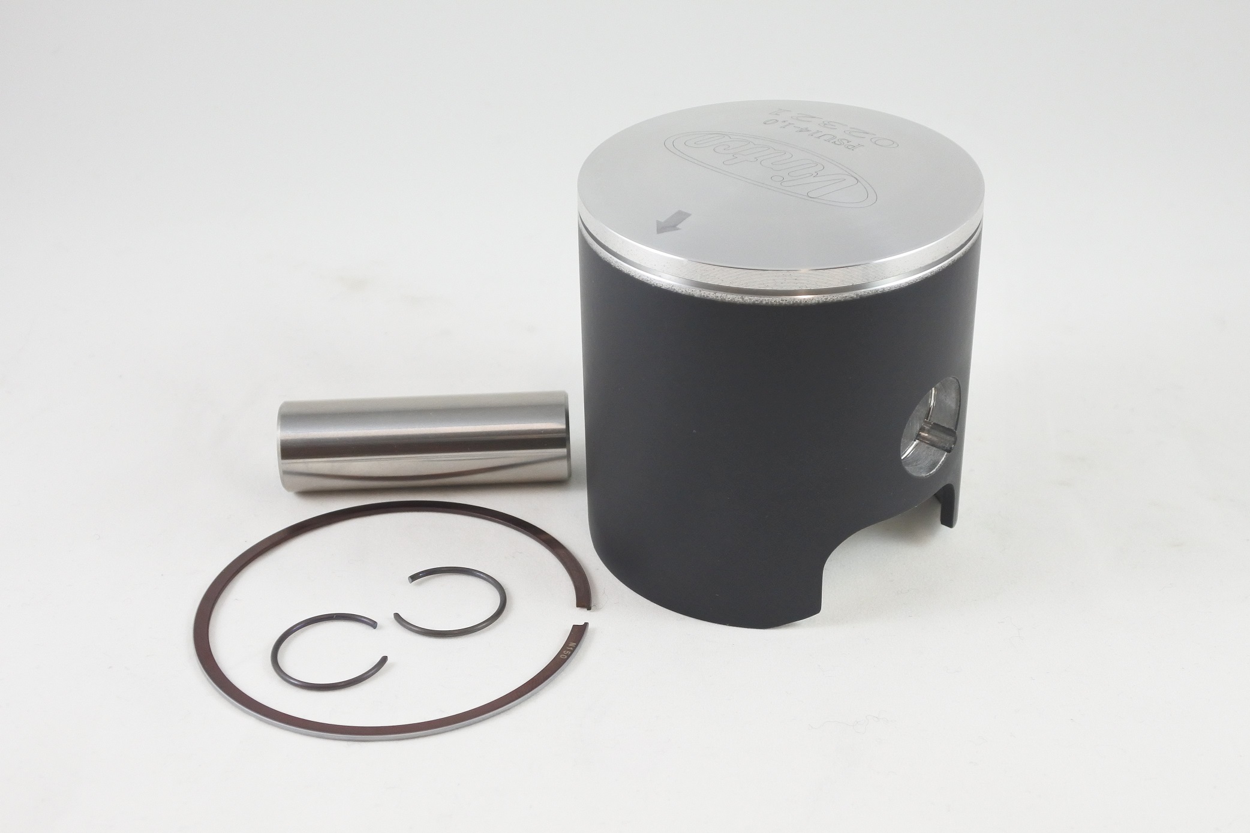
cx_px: 625
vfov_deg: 32.6
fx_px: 1423
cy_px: 416
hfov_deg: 47.4
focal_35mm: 41
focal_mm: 15.3
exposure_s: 1/125
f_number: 4.2
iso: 500
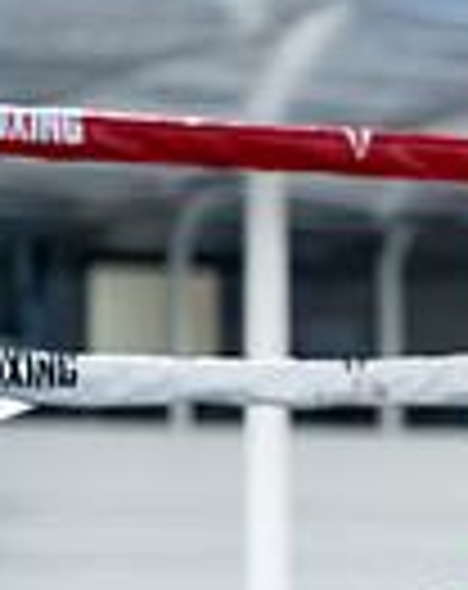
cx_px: 1256
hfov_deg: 5.4
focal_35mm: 271
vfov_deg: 7.2
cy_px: 313
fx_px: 4714
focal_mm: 65
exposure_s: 1/800
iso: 4000
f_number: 2.2
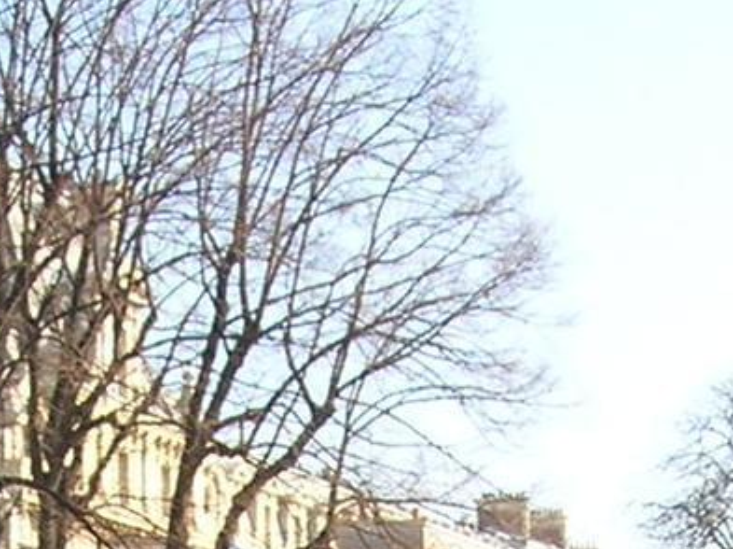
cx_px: 449
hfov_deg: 11.9
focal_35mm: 166
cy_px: 1128
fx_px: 3512
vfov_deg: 8.4
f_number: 4.9
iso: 50
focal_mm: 5.7
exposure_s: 1/110
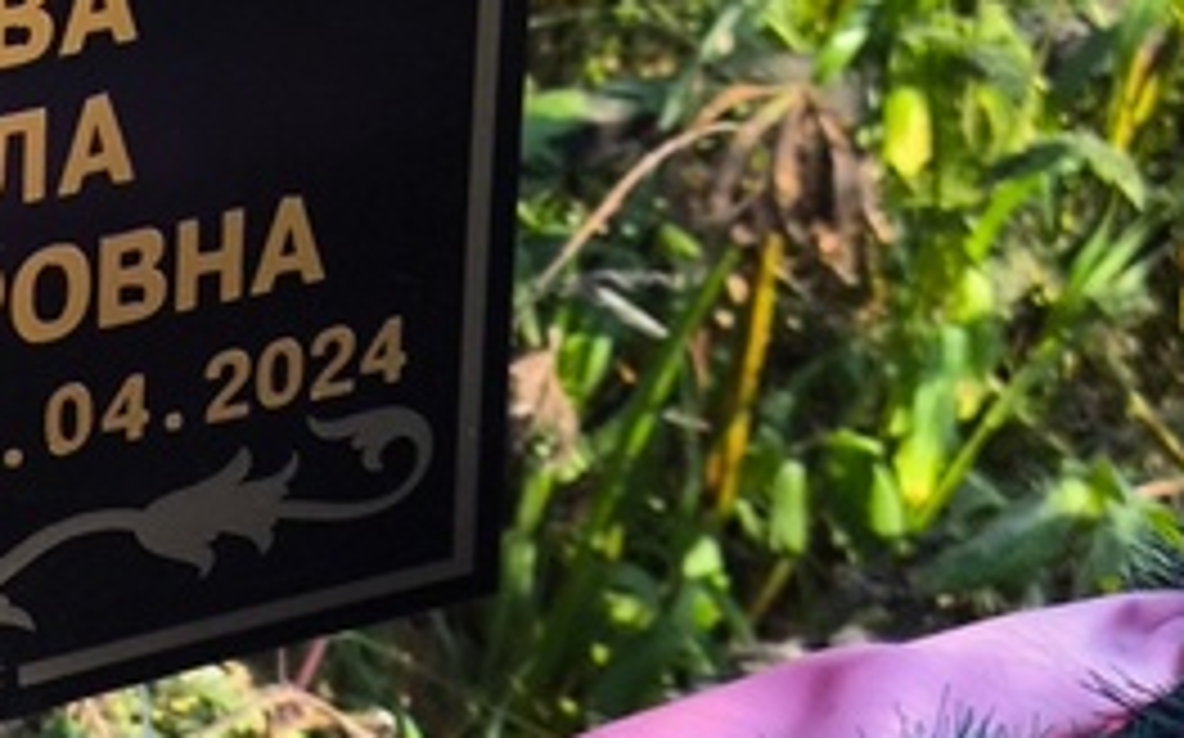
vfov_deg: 8.1
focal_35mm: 161
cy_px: 369
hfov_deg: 12.6
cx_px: -326
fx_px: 5192
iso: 50
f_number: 1.7
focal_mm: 4.71
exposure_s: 1/416
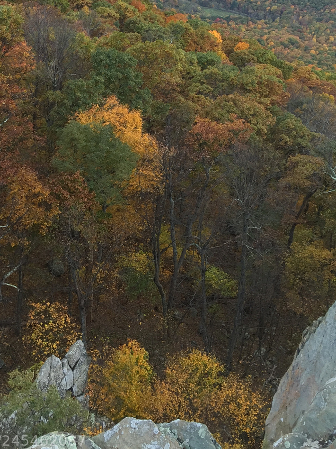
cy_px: 99
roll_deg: -1.6
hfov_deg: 29.5
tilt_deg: -22.2
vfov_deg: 37.7
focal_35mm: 49
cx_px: 122
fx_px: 634
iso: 50
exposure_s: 1/120
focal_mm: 4.15
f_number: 2.2
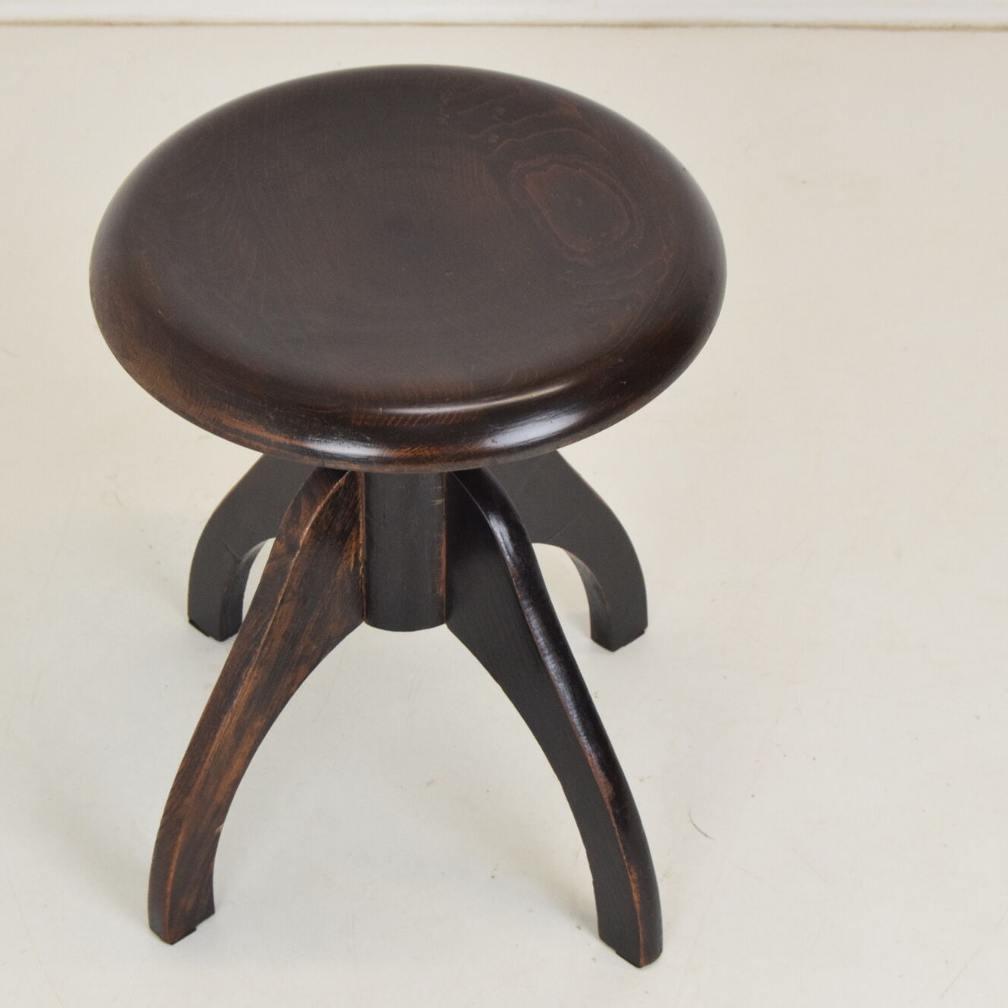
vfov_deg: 18.9
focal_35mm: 92
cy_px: 505
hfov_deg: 18.9
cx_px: 401
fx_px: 3031
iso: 1600
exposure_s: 1/100
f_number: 11
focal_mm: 48
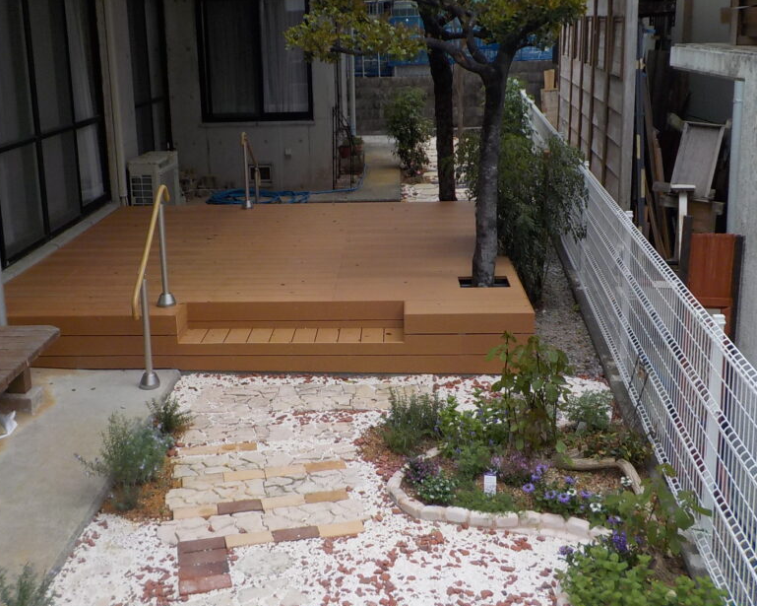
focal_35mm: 39
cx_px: 332
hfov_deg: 46.7
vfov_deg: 38.1
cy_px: 258
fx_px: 874
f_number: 3.3
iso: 125
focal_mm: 4.1
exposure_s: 1/160
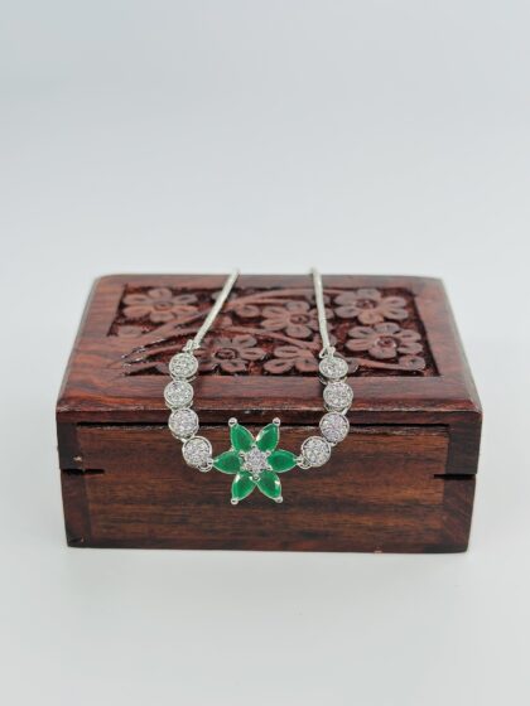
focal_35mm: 48
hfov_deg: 30.3
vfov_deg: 39.7
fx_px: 980
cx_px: 265
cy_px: 353
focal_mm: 6.86
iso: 80
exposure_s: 1/587
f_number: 1.78
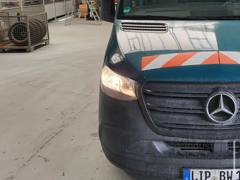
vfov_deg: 31.0
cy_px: 47
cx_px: 198
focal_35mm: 46
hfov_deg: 39.3
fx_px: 319
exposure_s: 1/100
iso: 160
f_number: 1.8
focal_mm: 5.4
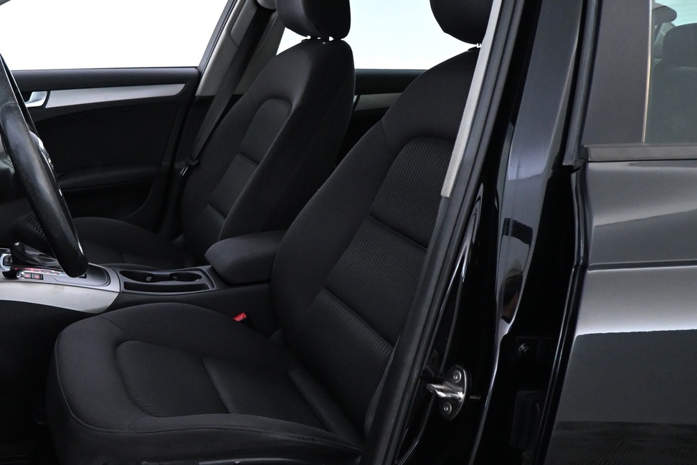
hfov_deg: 46.6
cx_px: 170
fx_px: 774
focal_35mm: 40
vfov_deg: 33.3
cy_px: 266
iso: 3200
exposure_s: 1/60
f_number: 3.5
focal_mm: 16
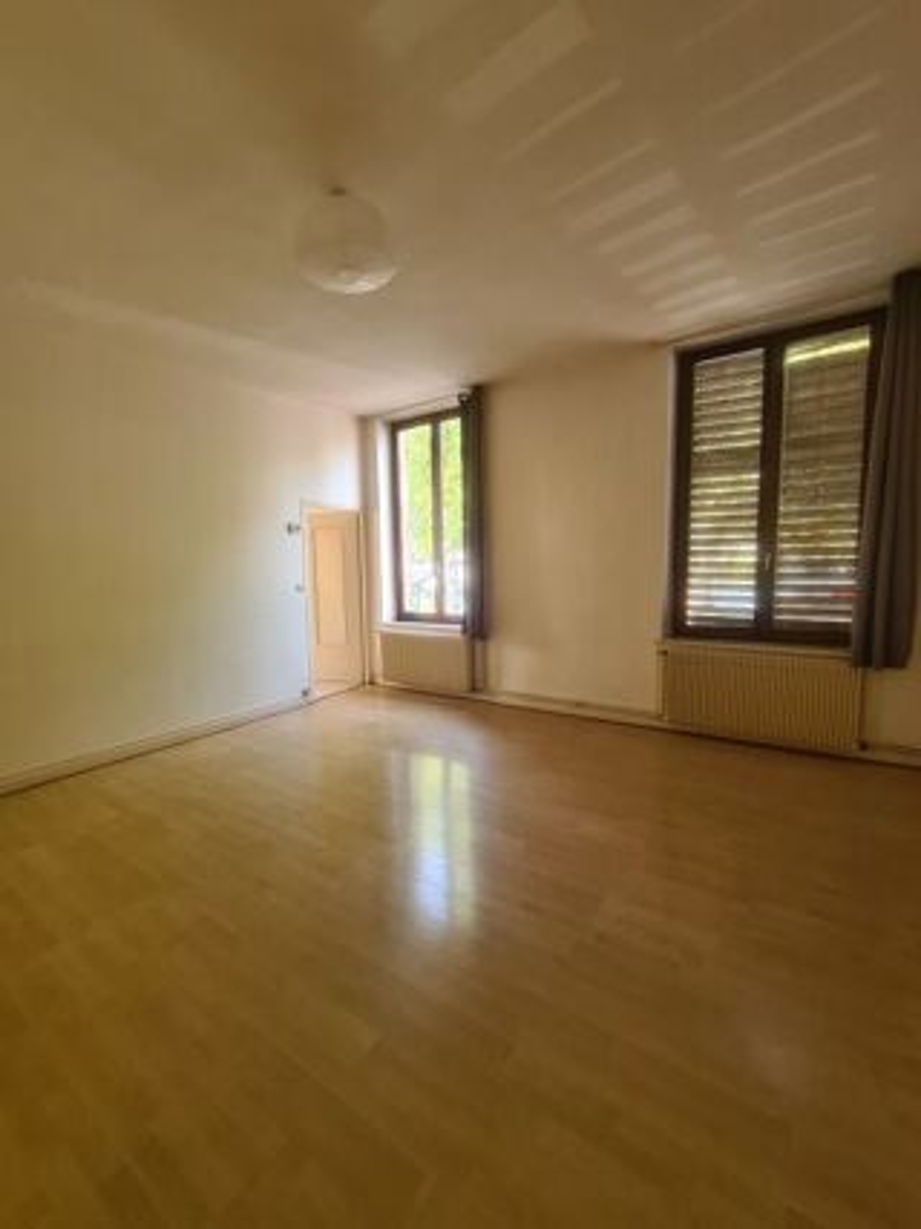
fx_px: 461
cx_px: 460
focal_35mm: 13
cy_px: 614
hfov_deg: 89.9
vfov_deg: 106.2
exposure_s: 1/50
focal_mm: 2.2
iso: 160
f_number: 2.2
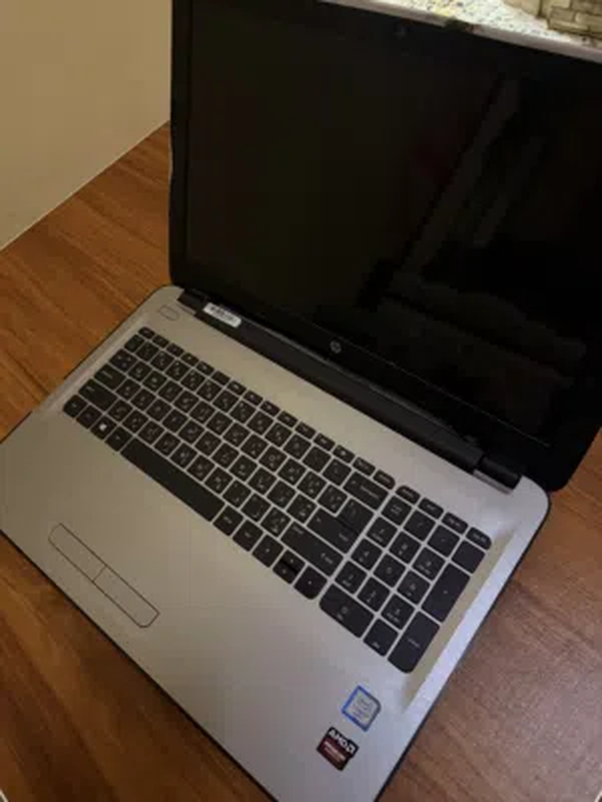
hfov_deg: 56.8
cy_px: 401
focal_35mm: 24
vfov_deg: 71.6
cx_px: 301
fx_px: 557
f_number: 1.78
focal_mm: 6.76
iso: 1250
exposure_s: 1/25
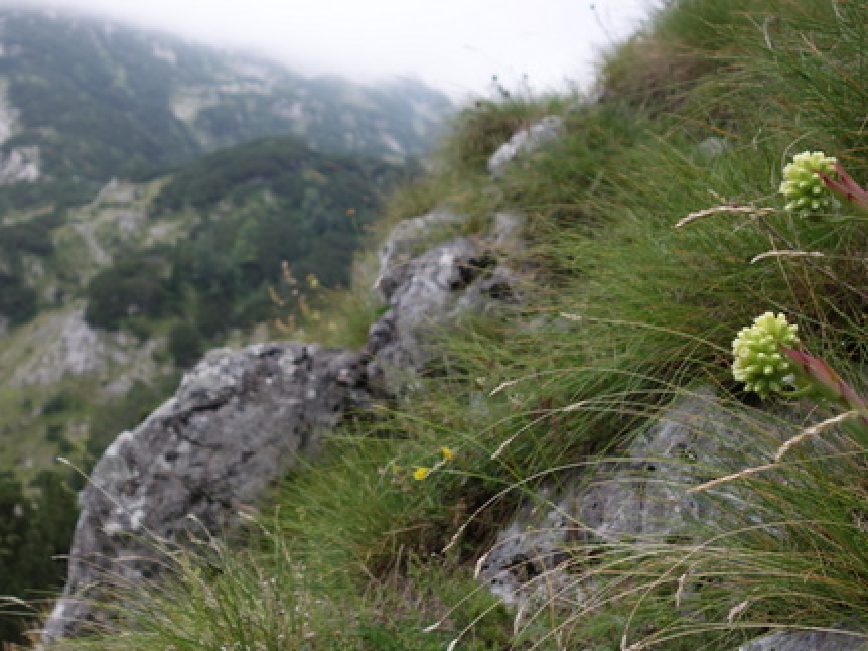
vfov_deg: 29.1
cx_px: 314
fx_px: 1253
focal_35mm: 50
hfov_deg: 37.9
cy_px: 294
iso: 200
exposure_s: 1/160
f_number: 2.5
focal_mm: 10.4
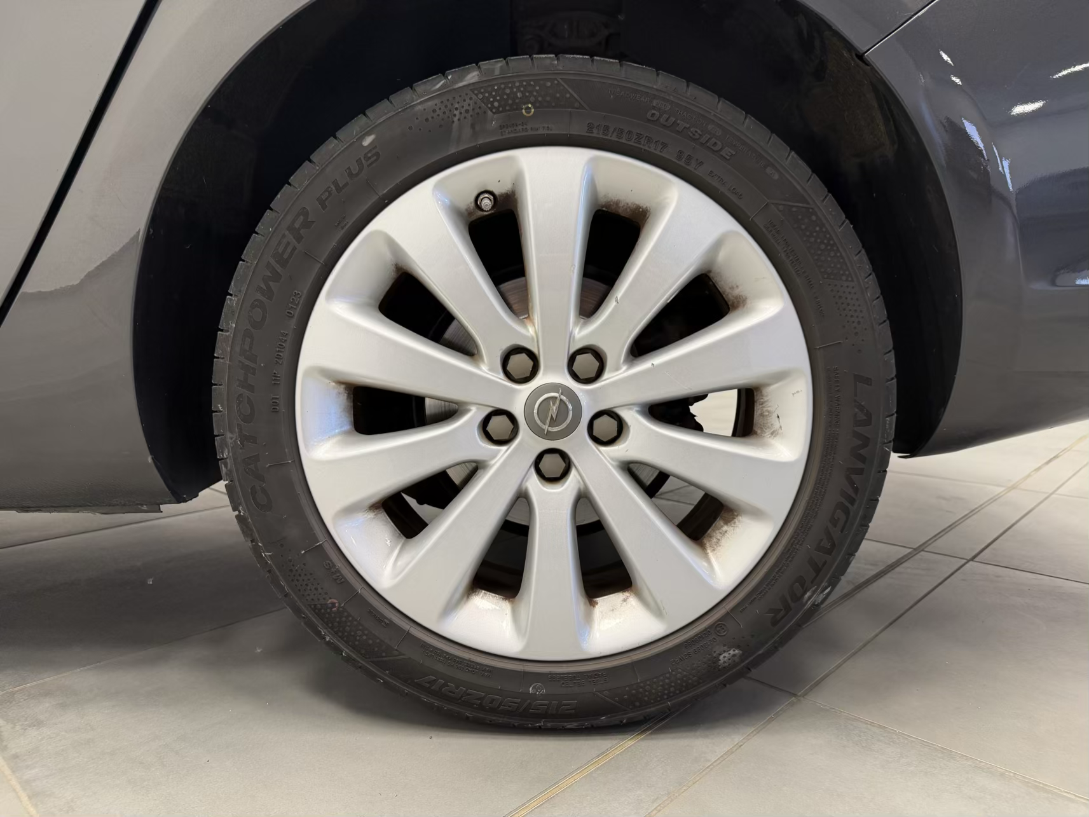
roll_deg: +0.3
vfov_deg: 56.8
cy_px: 408
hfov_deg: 71.6
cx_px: 544
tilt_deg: -9.2
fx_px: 755
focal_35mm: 24
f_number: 1.78
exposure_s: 1/50
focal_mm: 6.76
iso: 125
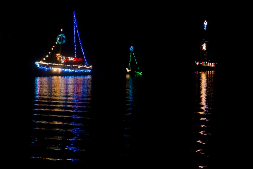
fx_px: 1423
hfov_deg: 10.2
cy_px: 84
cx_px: 126
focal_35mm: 202
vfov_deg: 6.8
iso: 3200
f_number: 5.6
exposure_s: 1/30
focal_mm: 135
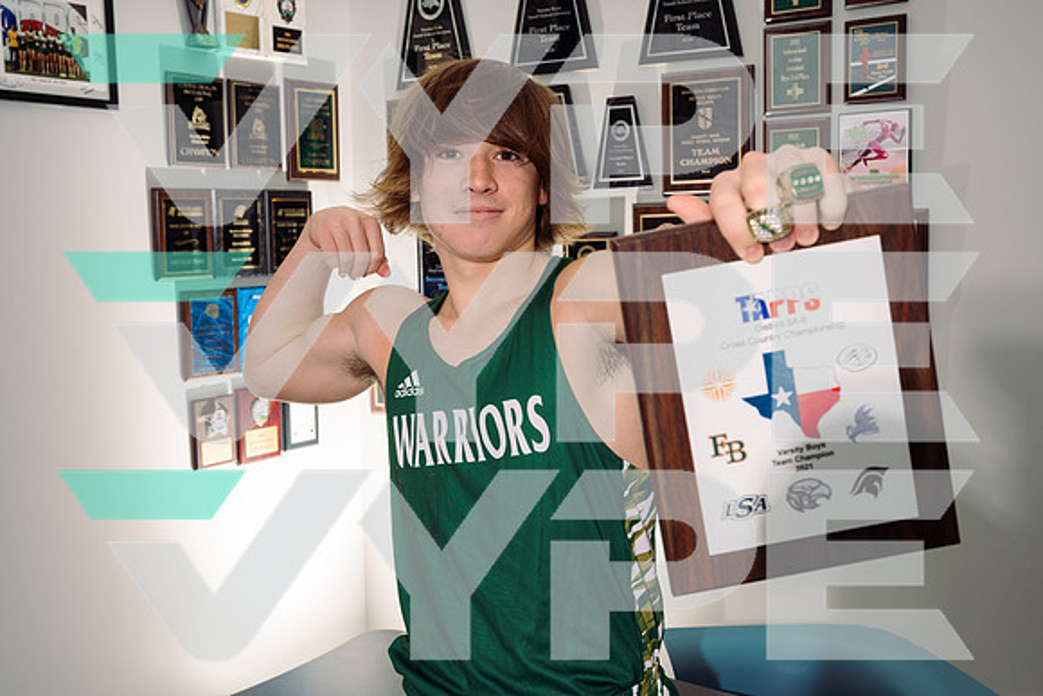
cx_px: 522
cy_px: 348
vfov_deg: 30.5
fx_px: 1275
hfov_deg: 44.5
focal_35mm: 44
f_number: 9
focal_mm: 44
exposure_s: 1/250
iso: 125
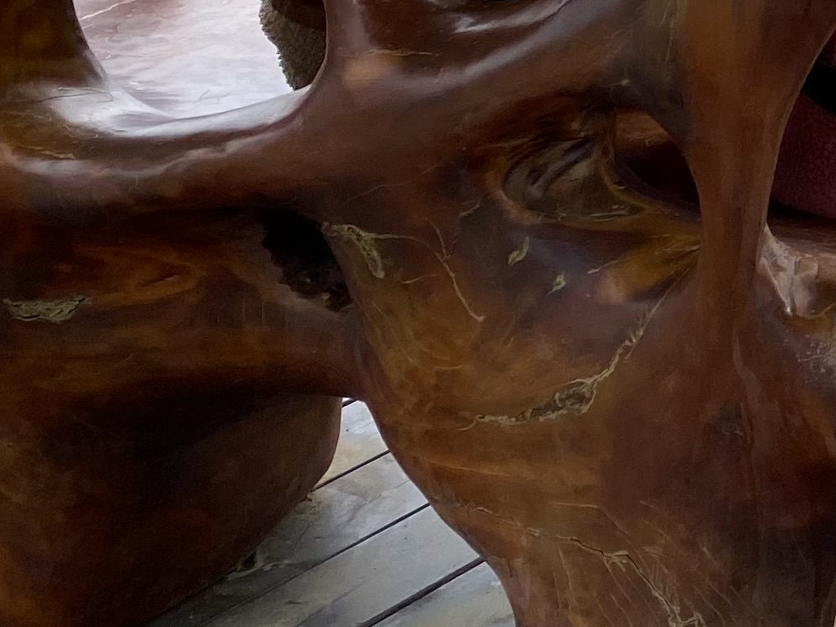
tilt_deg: -10.9
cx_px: 1202
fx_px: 2560
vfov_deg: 13.5
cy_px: -189
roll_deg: +0.8
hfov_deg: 17.0
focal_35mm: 106
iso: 32
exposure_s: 1/715
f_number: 1.8
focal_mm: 4.25
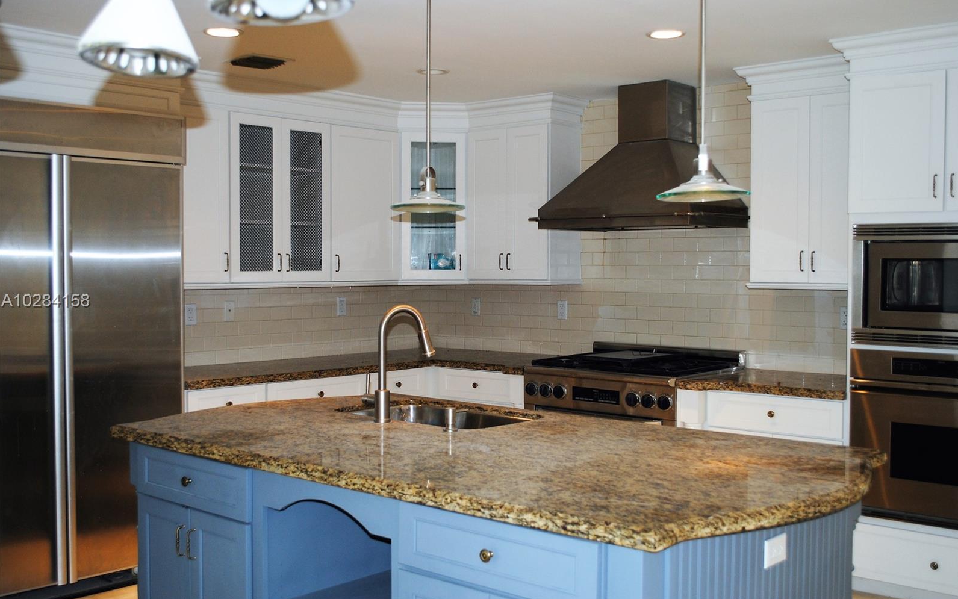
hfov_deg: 49.3
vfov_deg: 32.0
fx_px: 1045
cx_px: 480
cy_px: 302
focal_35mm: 40
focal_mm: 26
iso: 200
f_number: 4.2
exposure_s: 1/60
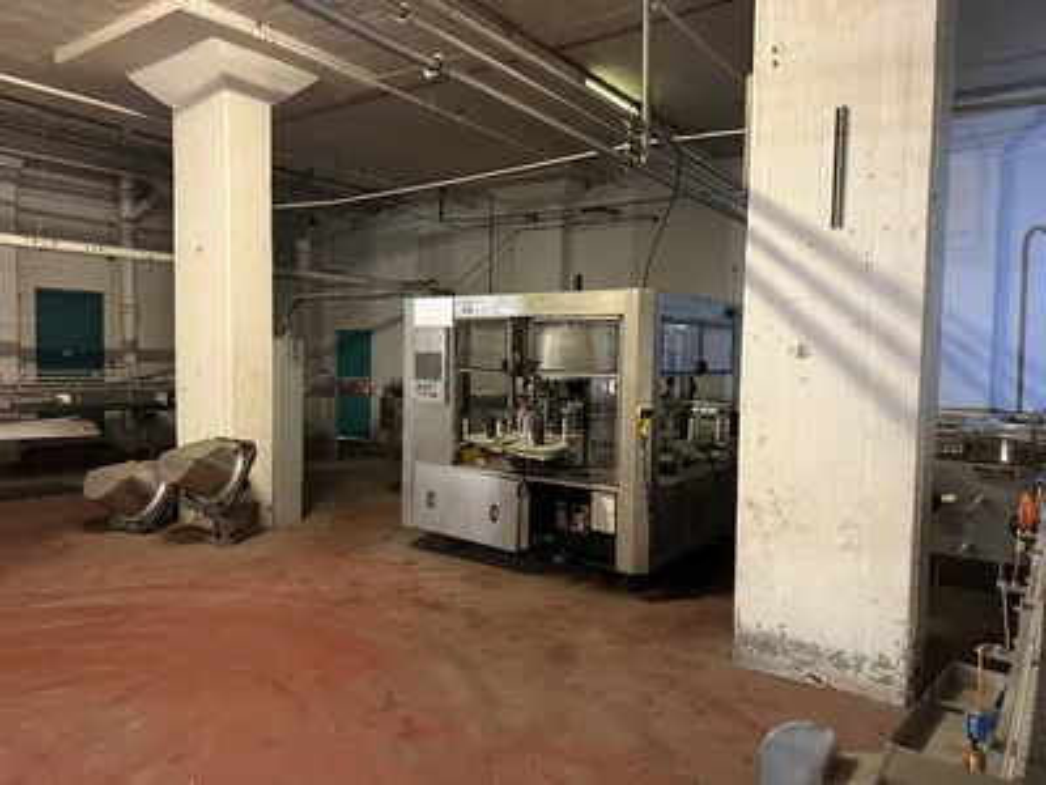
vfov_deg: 56.8
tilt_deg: +0.8
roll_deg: -0.8
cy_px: 392
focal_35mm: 24
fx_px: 725
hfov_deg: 71.6
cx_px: 523
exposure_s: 1/30
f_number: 1.78
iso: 800
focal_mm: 6.76
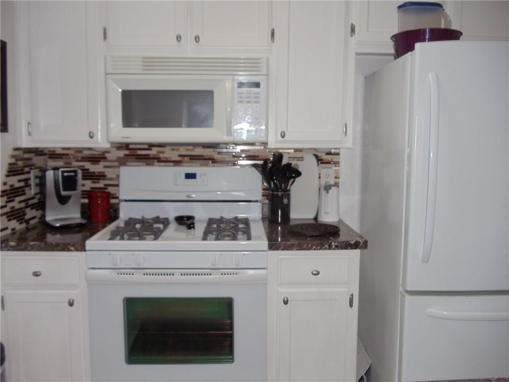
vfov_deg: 32.9
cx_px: 254
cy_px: 191
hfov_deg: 42.9
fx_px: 647
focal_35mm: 44
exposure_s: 1/30
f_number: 3.5
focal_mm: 6
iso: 80
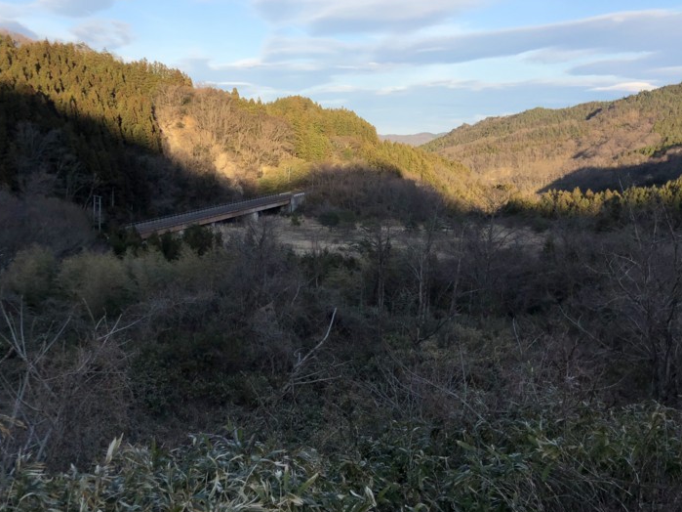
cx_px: 251
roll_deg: -1.3
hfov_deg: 45.3
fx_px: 808
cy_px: 258
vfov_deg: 35.1
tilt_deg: -8.0
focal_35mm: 41
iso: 20
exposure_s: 1/1779
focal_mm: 4
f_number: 1.8
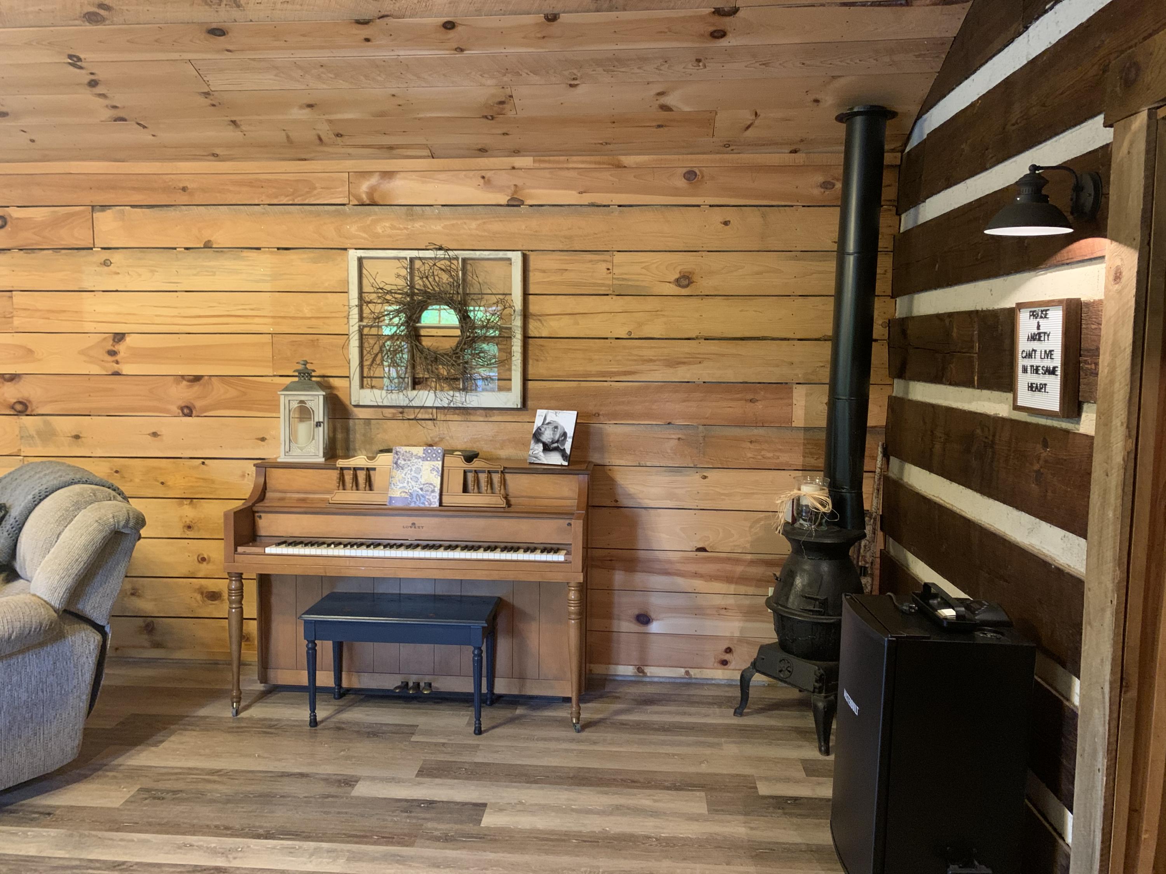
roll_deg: -0.9
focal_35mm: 26
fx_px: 876
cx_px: 583
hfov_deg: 67.3
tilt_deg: -6.3
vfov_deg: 53.1
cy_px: 437
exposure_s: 1/30
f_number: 1.8
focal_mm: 4.25
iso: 400
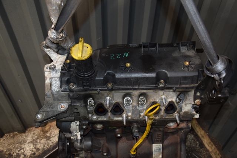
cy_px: 79
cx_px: 118
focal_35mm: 38
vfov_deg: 35.5
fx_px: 247
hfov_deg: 51.3
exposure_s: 1/60
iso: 800
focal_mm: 25
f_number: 5
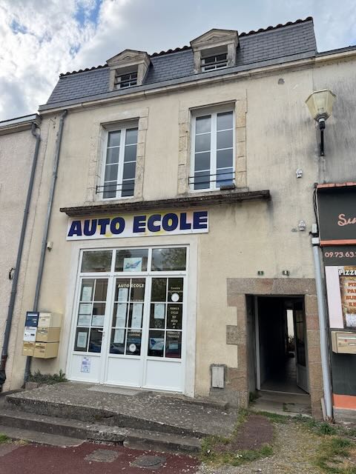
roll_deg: -2.9
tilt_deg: +14.7
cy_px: 237
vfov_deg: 71.6
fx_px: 329
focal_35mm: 24
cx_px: 178
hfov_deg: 56.8
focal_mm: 6.76
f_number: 1.78
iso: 80
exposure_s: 1/2041
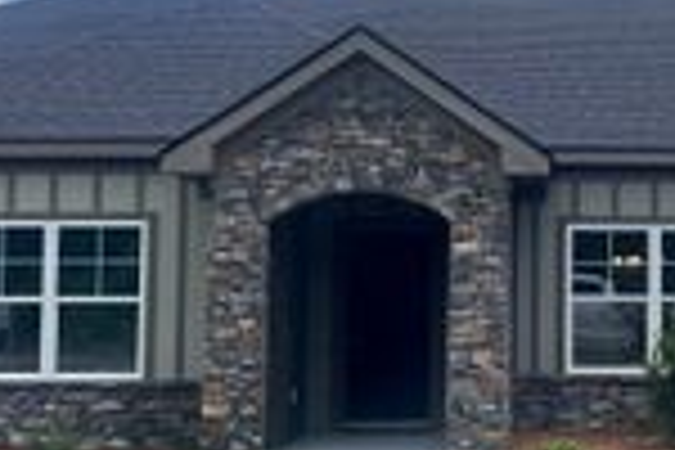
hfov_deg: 22.1
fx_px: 1687
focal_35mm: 90
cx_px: 594
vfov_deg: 15.1
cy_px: 133
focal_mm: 5.7
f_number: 1.5
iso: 50
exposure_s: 1/5882
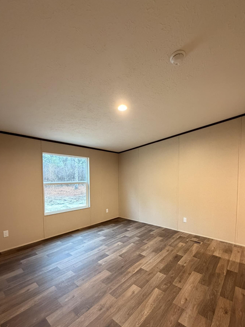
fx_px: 151
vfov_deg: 93.9
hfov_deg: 78.0
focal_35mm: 16
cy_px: 185
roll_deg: -0.1
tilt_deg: -2.6
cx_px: 133
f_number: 2.2
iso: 640
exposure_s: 1/60
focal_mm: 2.22
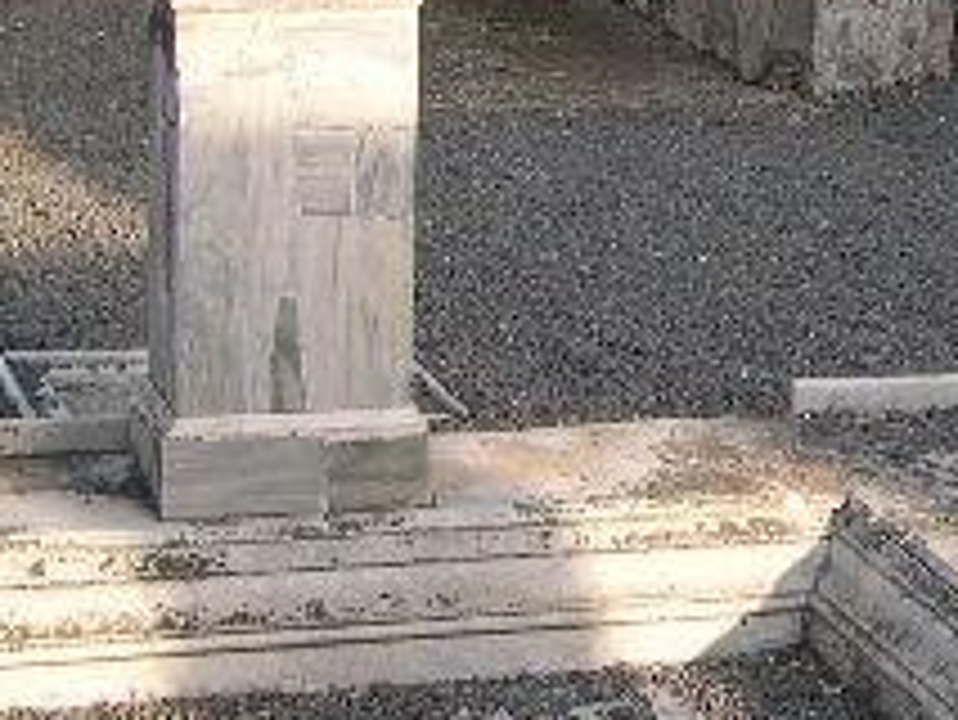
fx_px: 3157
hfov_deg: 16.9
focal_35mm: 114
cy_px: 9
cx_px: 931
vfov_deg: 12.8
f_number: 2.8
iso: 100
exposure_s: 1/354
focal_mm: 8
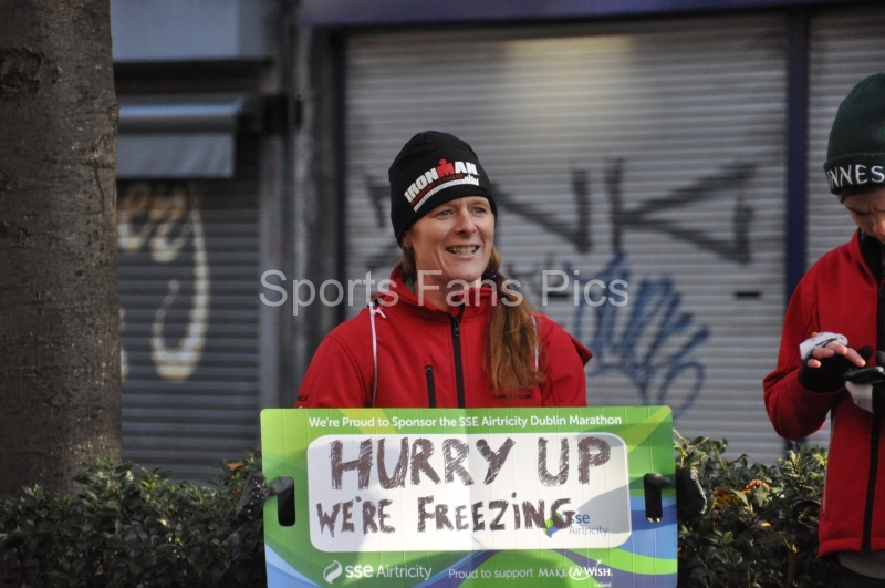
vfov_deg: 6.1
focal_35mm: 225
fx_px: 5523
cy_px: 294
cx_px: 442
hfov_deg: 9.2
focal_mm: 150
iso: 2000
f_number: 5.6
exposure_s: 1/1000
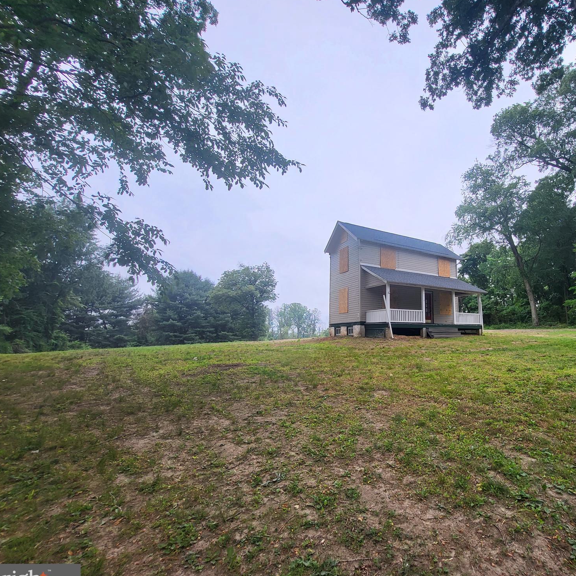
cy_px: 295
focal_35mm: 16
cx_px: 384
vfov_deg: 87.4
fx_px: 301
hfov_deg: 84.4
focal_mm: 1.74
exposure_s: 1/174
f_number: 2.2
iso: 32
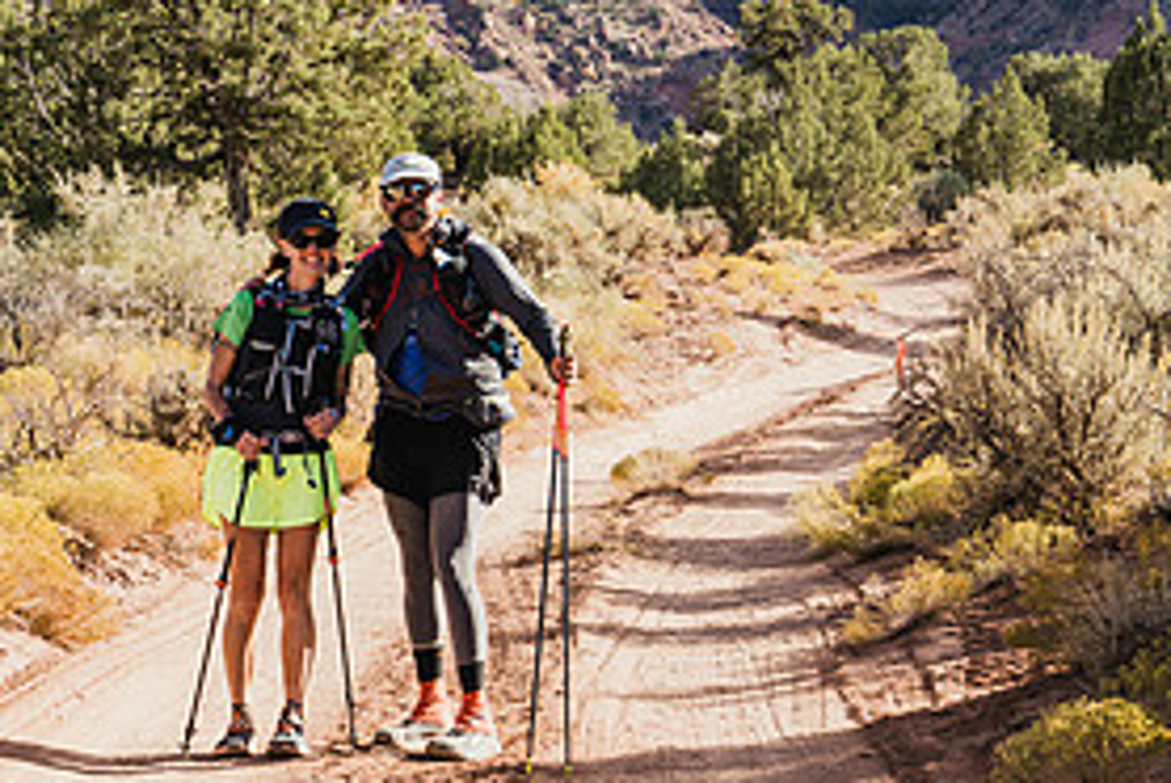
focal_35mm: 146
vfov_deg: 9.4
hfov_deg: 14.0
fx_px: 4754
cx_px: 792
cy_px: 431
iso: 100
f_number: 5.6
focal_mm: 70
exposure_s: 1/160
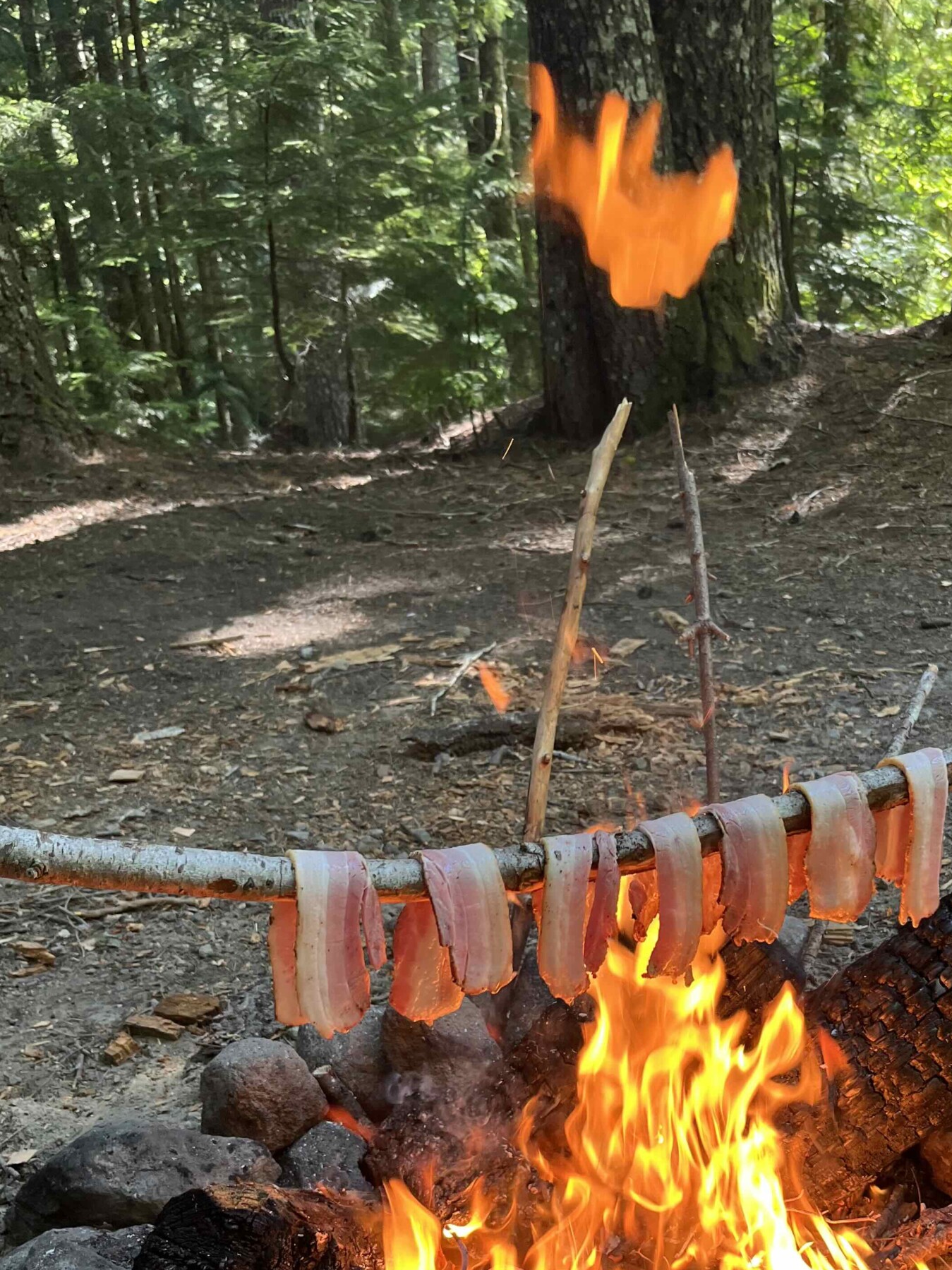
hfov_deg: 38.2
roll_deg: +0.5
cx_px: 632
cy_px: 806
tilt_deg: -24.2
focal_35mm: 37
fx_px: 1357
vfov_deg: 49.6
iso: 125
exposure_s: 1/121
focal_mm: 5.1
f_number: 1.6
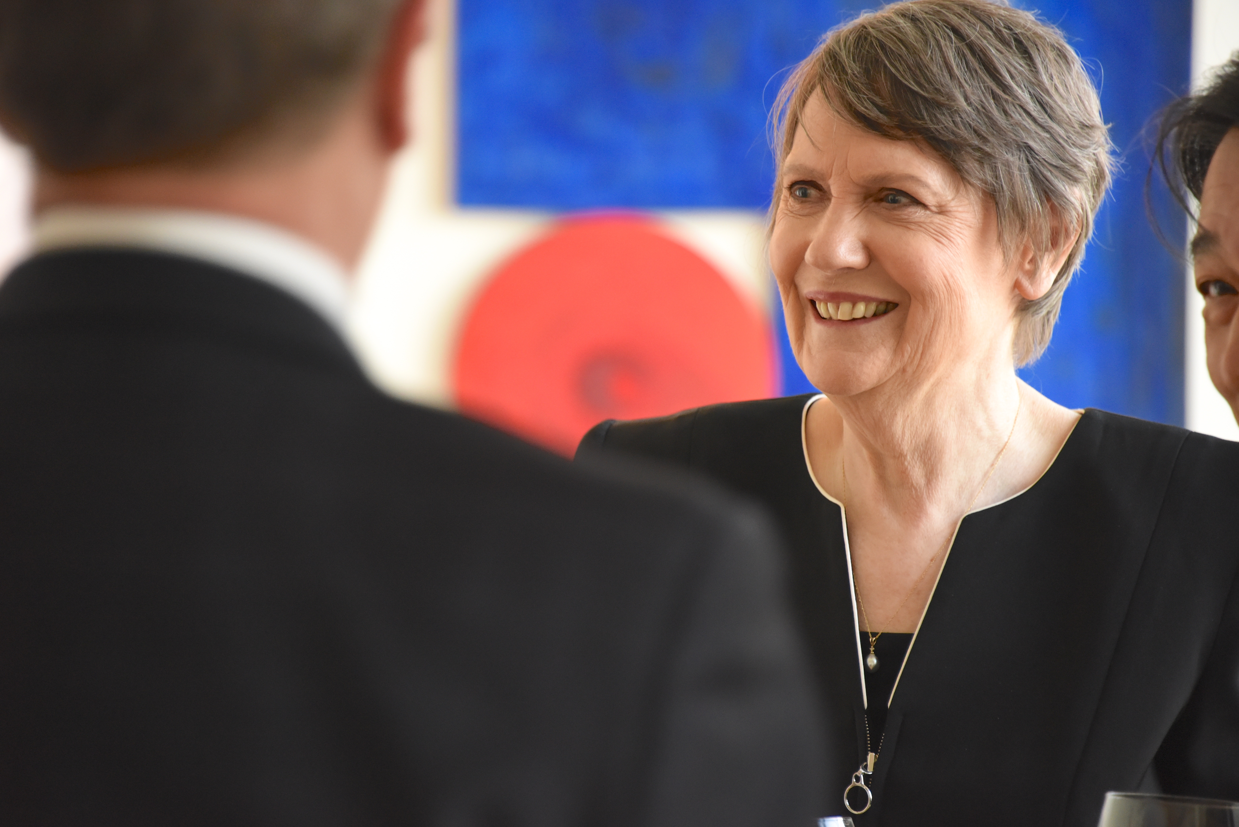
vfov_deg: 4.6
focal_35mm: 300
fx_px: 10328
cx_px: 620
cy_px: 414
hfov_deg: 6.9
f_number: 5.6
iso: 3200
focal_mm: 300
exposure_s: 1/100
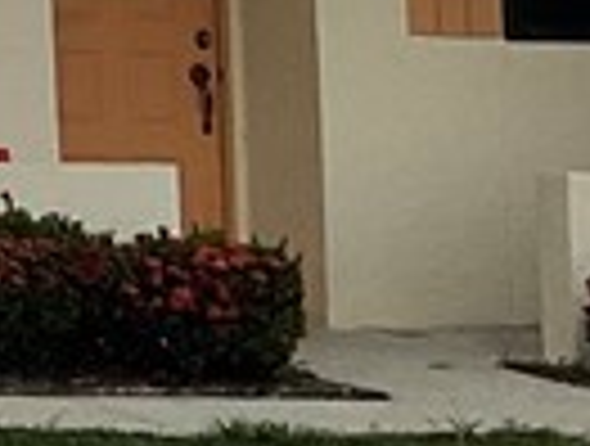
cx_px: -1662
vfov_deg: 6.3
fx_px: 3863
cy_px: -586
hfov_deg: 7.0
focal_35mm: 226
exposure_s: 1/4065
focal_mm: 3
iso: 20
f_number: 1.8
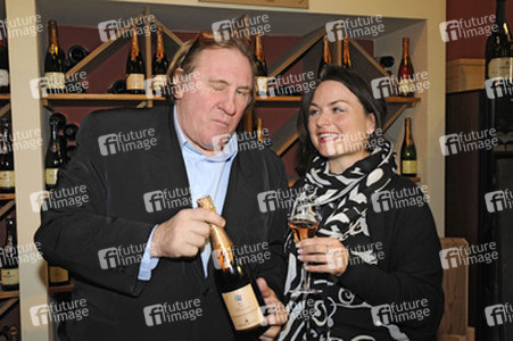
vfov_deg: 33.4
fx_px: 570
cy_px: 170
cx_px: 256
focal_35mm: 40
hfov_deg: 48.5
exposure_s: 1/60
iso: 1250
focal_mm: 40
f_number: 8
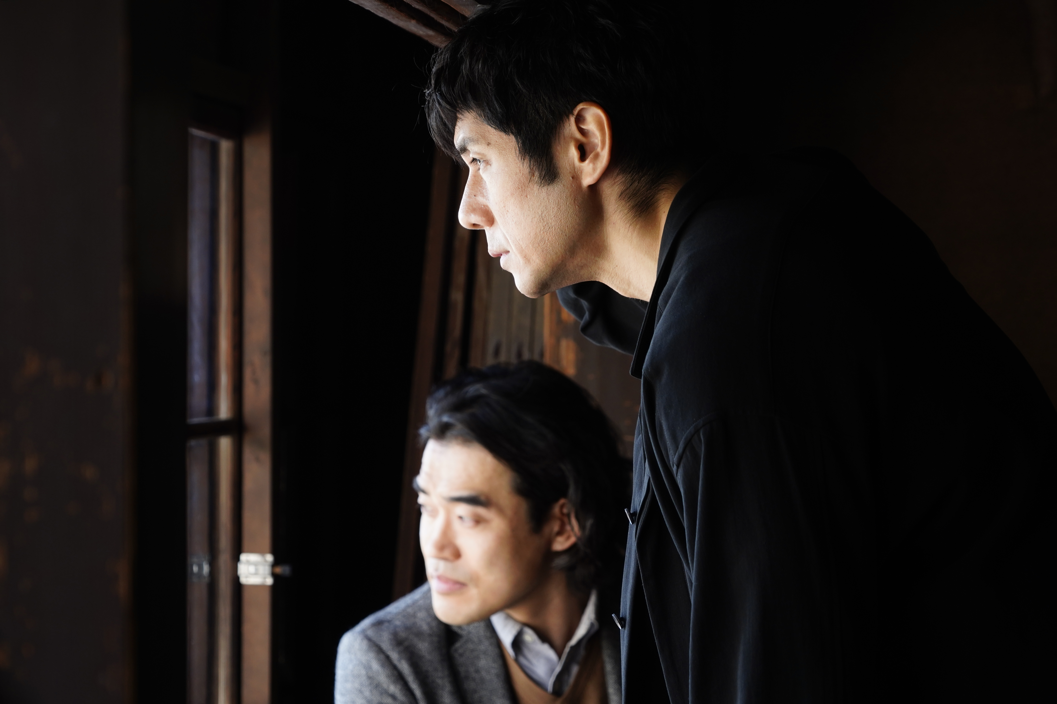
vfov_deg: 11.4
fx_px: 3523
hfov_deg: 17.1
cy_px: 352
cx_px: 528
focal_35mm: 120
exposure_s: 1/100
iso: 800
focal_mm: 120
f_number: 6.3
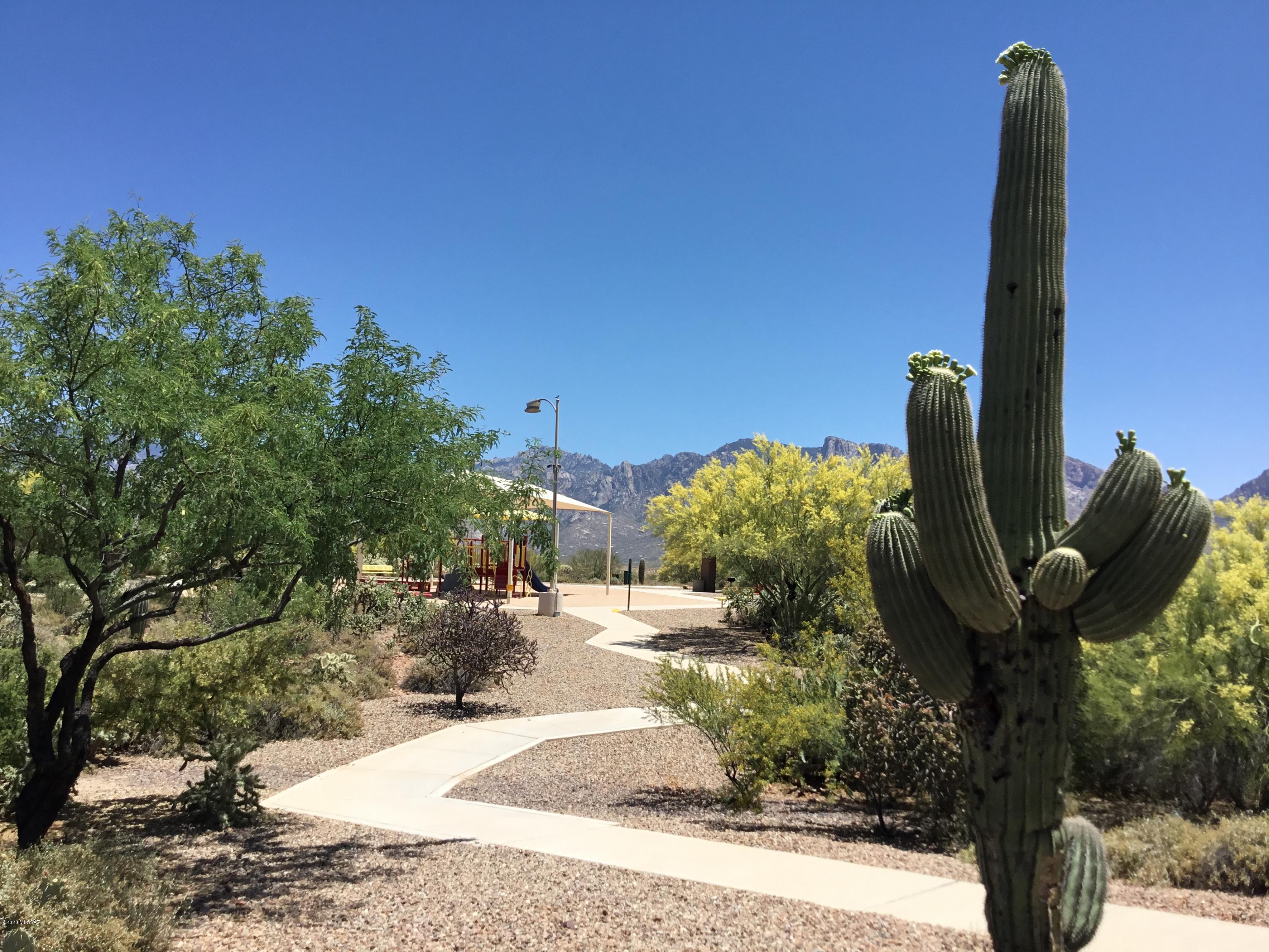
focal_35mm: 31
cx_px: 634
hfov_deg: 58.4
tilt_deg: +6.0
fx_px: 1136
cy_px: 476
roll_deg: -1.6
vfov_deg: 45.4
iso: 25
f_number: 2.4
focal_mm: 3.3
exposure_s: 1/1538
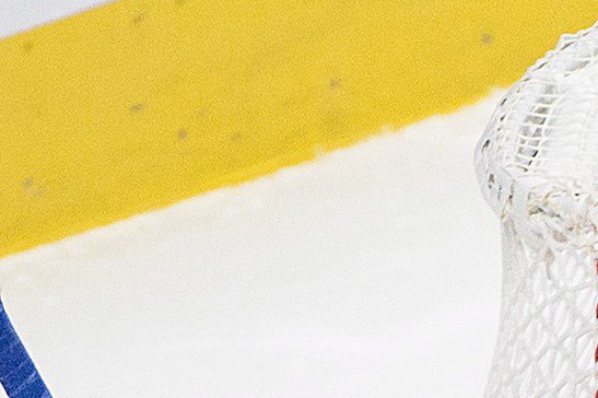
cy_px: 1011
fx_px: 36421
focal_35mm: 2194
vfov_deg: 0.6
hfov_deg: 0.9
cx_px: 1196
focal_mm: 400
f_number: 4
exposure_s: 1/800
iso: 3200
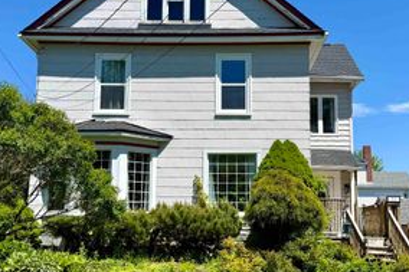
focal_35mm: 44
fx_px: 500
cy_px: 156
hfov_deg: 44.5
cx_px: 212
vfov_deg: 30.4
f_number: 1.78
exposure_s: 1/4167
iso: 80
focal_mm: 6.76
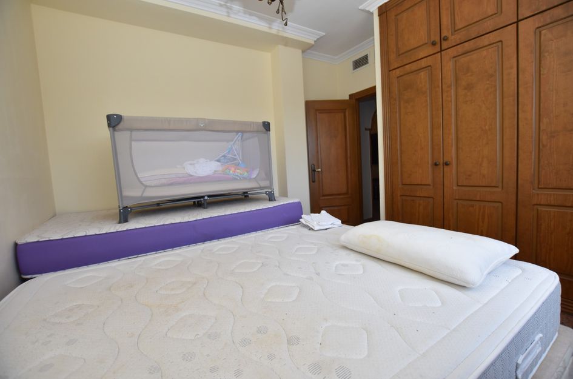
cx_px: 286
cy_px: 190
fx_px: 238
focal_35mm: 15
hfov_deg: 100.5
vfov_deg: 77.0
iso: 400
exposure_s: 1/250
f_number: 4
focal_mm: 10
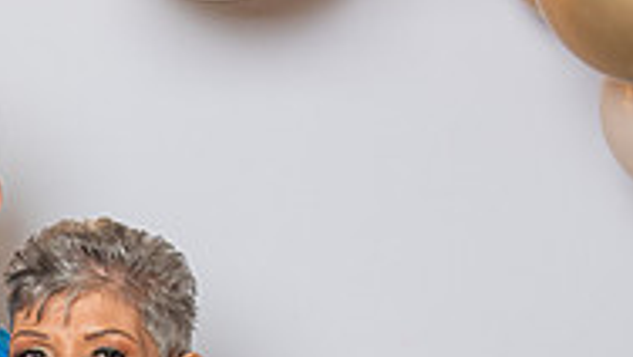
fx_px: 3208
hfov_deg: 11.1
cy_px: 527
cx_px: -116
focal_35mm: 191
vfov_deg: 6.3
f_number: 4
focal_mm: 44
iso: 200
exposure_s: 1/200
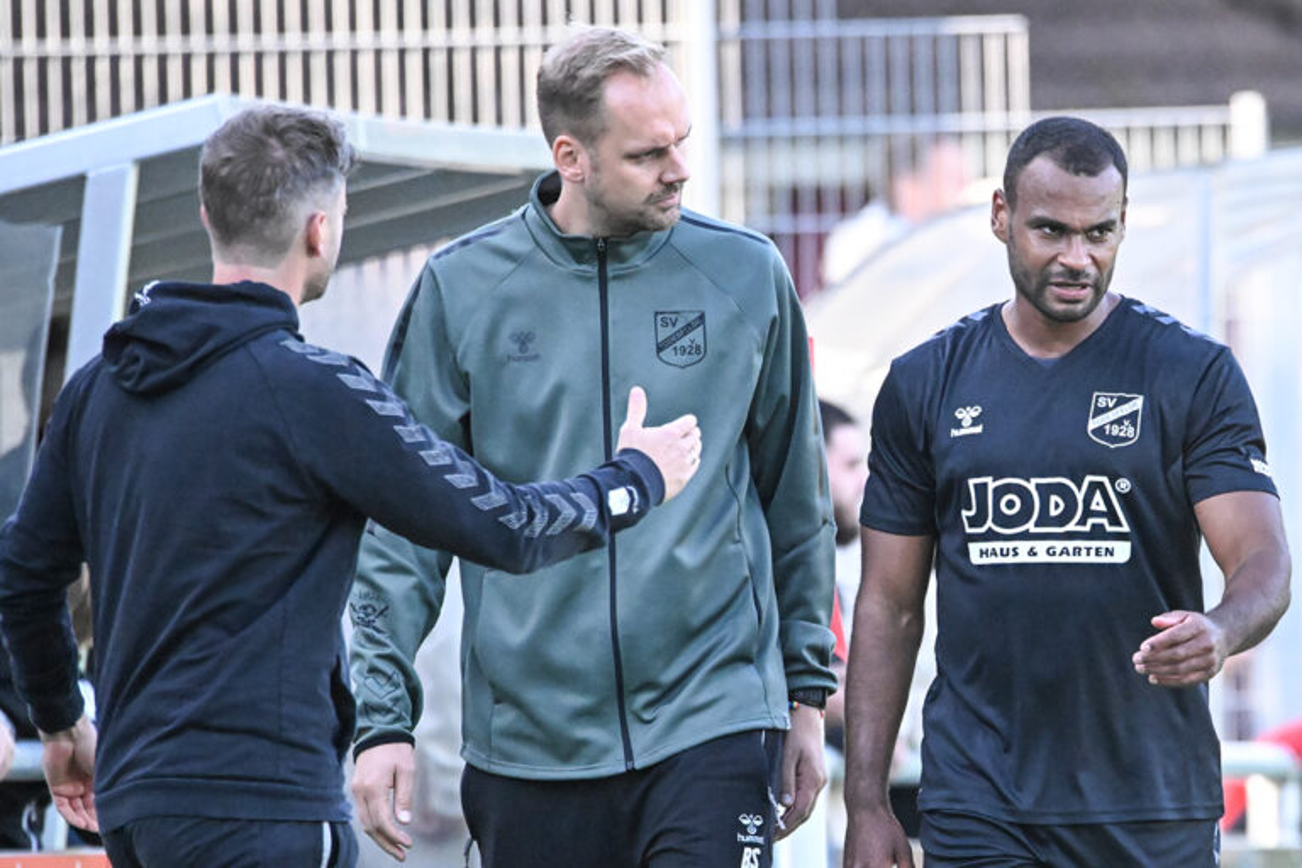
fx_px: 19890
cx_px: 651
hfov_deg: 3.7
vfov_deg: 2.5
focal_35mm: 550
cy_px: 434
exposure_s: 1/1600
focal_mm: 550
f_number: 6.3
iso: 9000
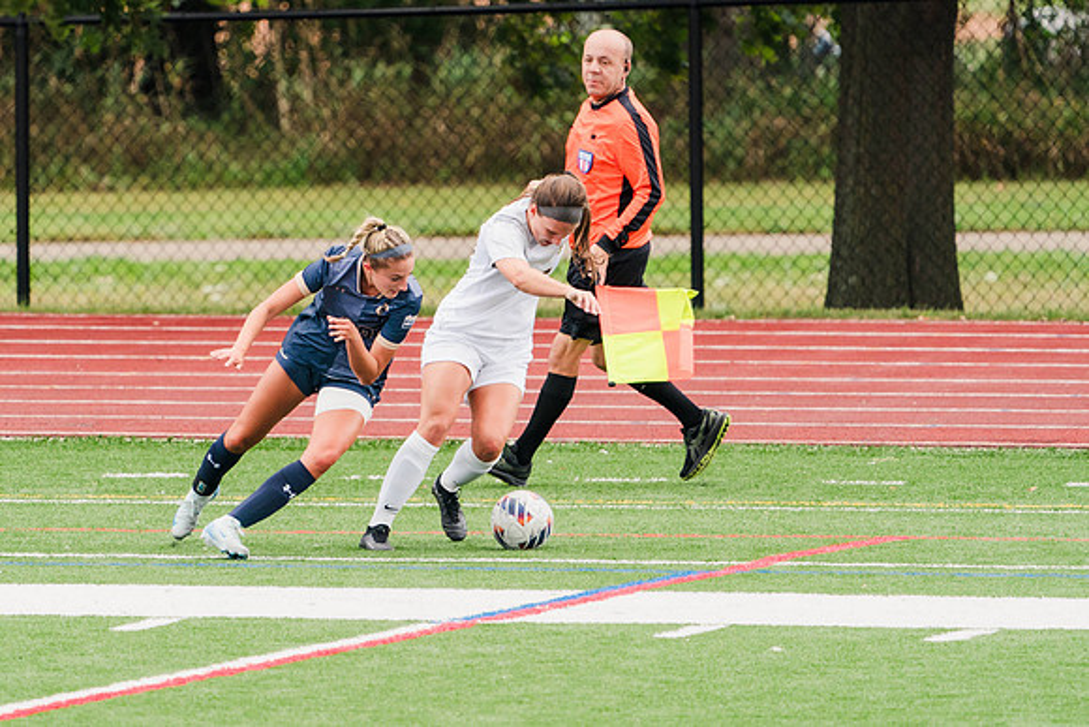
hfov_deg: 2.6
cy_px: 302
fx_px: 24419
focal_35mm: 807
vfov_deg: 1.7
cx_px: 412
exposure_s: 1/1600
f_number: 6.3
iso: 1600
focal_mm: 600
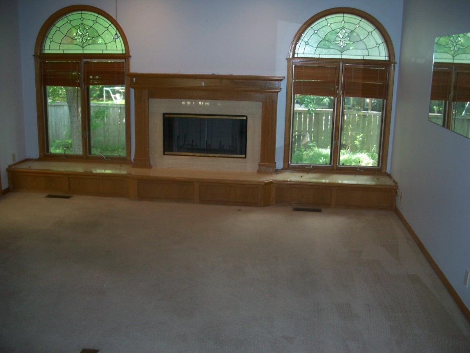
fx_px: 502
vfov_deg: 38.7
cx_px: 235
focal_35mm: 37
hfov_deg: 50.1
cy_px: 176
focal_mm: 7.8
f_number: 2.8
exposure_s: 1/60
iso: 200
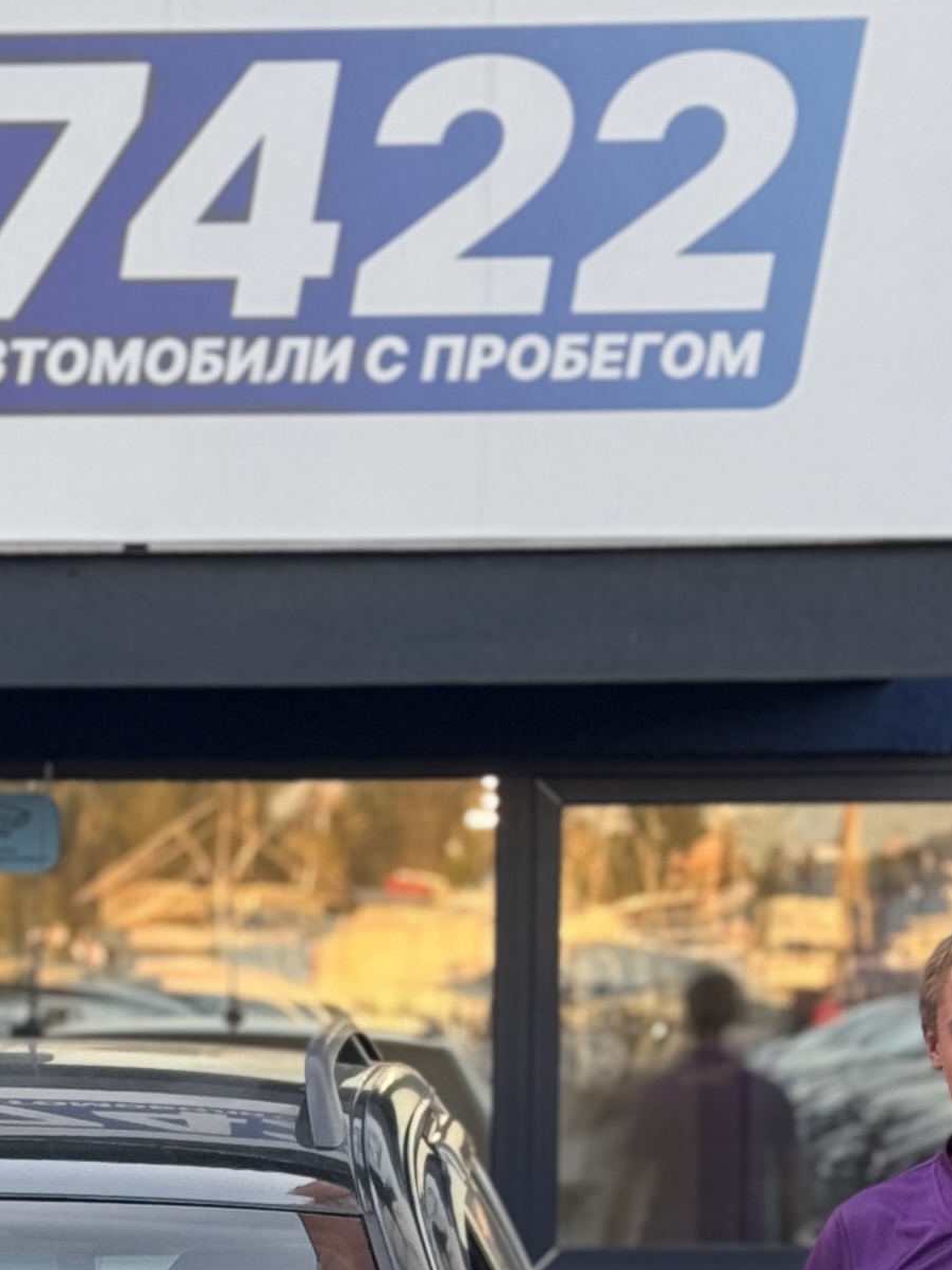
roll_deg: +0.3
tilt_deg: -3.7
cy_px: 1442
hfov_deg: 9.1
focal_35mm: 162
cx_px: -78
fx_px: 5941
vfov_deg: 12.0
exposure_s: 1/207
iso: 50
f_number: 1.78
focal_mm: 6.76
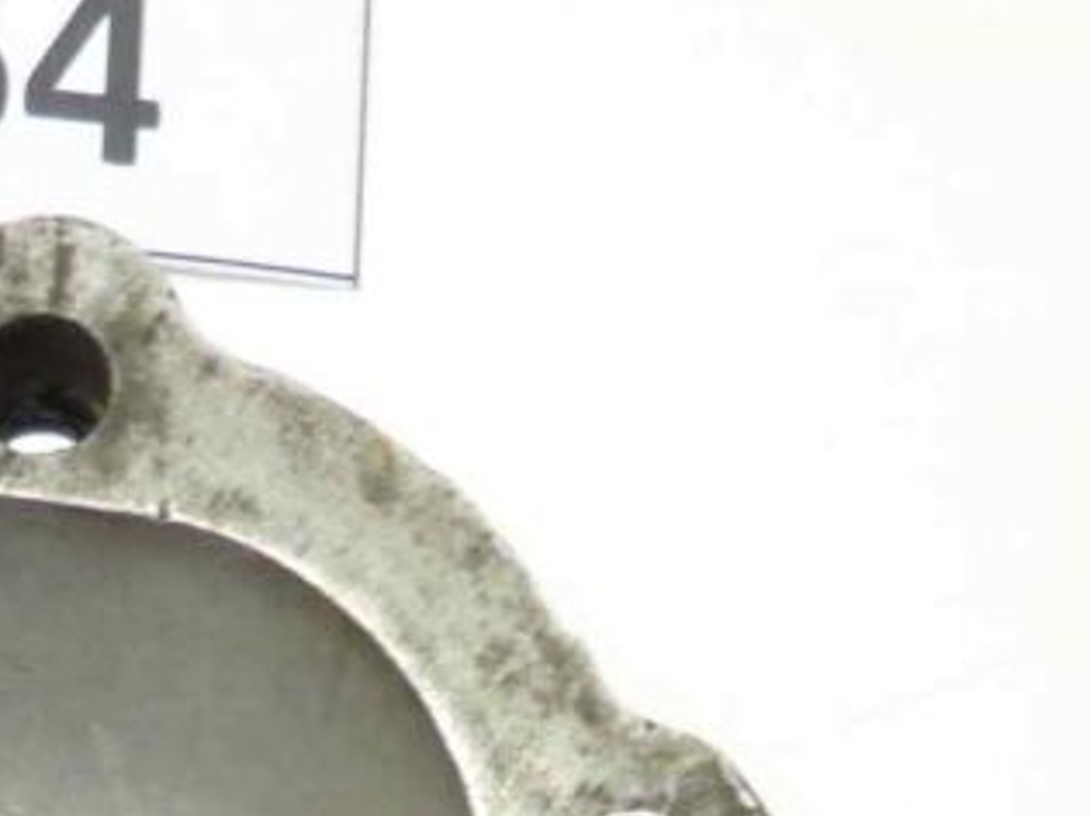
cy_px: 1696
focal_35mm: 119
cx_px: -235
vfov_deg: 11.1
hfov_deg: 15.9
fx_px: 3746
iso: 80
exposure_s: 1/13
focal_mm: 4.1
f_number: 3.3
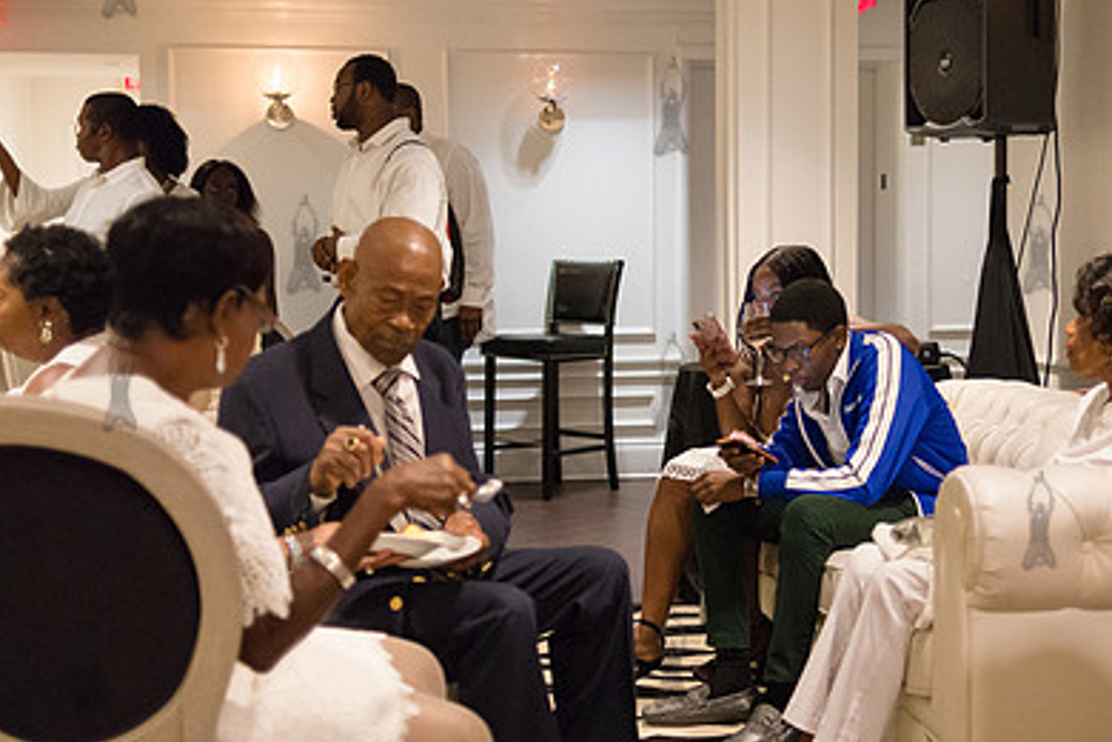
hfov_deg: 38.0
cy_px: 381
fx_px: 1606
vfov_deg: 26.0
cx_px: 670
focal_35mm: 52
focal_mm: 35
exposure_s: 1/125
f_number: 2
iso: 4000
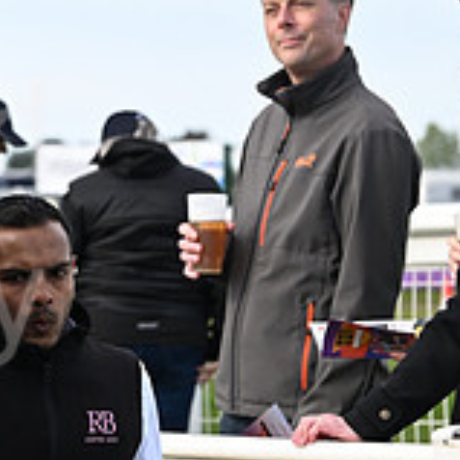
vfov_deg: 4.9
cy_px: 158
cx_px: -324
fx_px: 5412
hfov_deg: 4.8
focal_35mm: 360
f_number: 6.3
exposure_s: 1/1250
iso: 800
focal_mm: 116
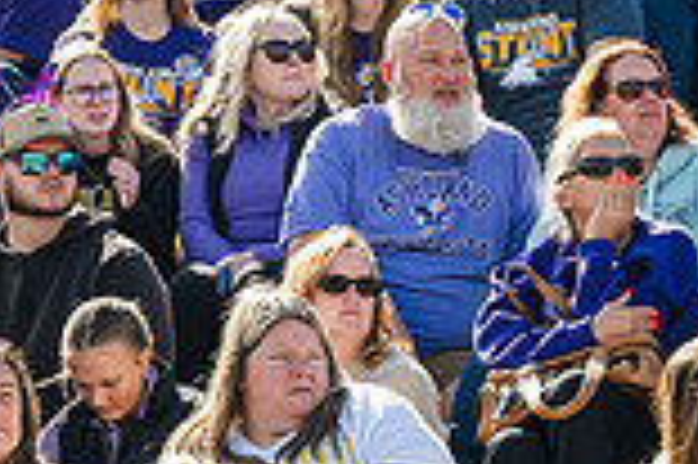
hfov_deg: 6.0
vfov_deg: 4.0
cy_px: 61
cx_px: 653
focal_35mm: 345
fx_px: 6682
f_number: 3.5
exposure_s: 1/1250
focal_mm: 92
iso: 250
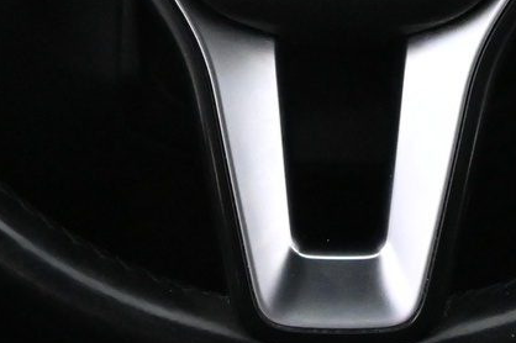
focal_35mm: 131
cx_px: 342
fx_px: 1875
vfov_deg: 10.1
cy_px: -190
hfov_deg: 15.6
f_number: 4
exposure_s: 1/40
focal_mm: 22.5
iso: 6400
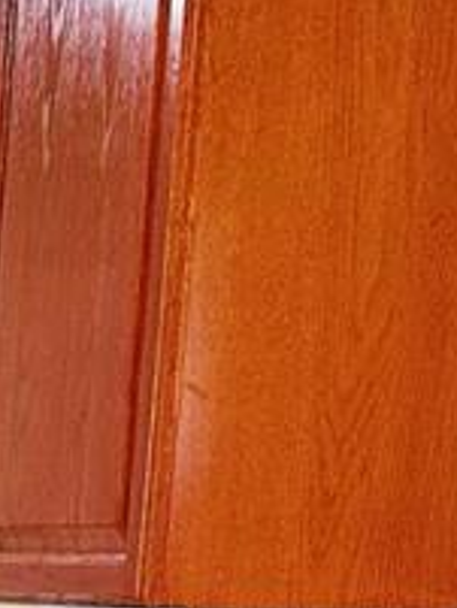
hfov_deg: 9.1
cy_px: 932
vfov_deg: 13.0
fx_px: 2515
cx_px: -726
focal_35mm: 143
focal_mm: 6.86
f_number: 1.78
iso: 125
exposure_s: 1/60
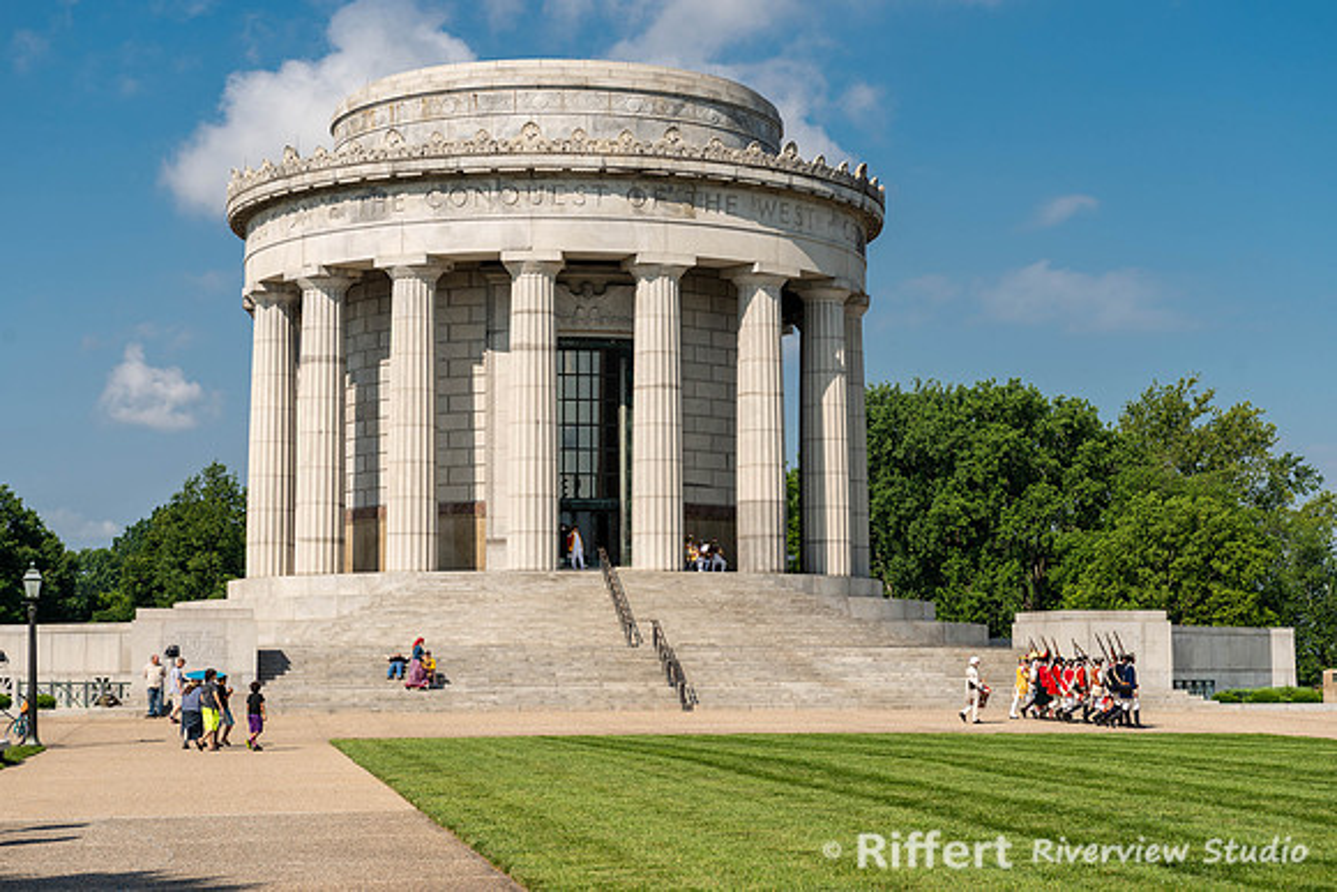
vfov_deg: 19.7
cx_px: 668
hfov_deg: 29.1
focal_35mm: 69
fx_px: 2575
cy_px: 446
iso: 100
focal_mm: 66
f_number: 7.1
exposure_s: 1/400
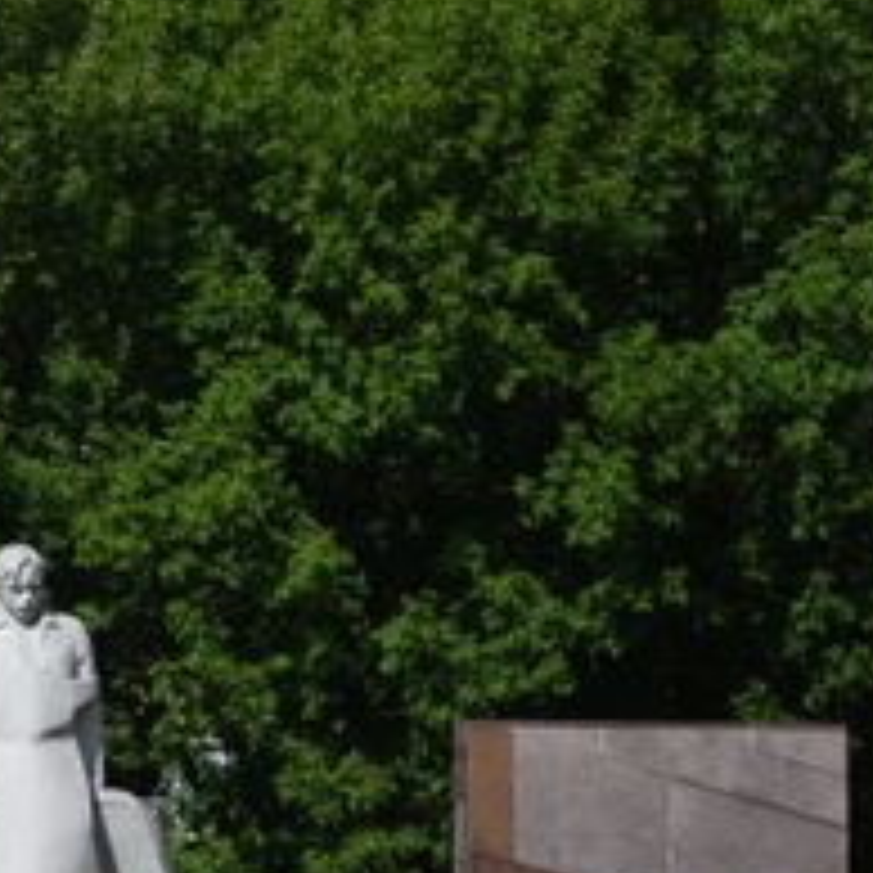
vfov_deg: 7.1
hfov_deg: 7.0
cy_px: 184
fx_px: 6991
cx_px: -585
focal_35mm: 245
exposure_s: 1/2500
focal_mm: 80
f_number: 2.8
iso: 100
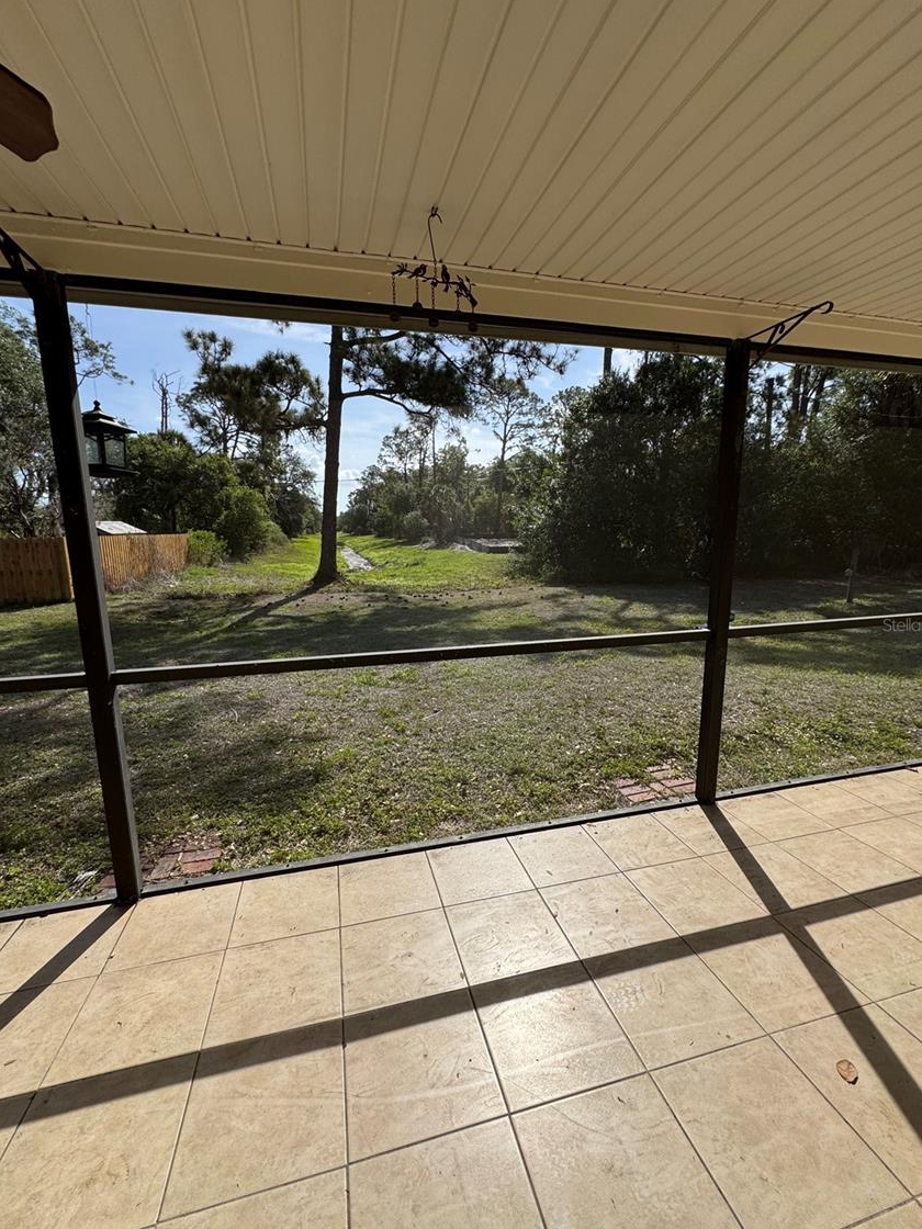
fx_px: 533
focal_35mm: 15
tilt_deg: -9.2
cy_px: 624
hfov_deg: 81.7
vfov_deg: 98.2
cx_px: 466
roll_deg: +1.2
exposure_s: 1/1709
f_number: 2.2
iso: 50
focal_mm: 2.22
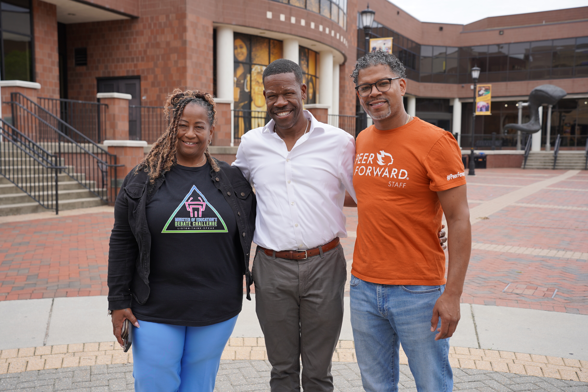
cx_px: 294
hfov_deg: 49.6
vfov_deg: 34.2
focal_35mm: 39
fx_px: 637
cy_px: 196
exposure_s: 1/320
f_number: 4.5
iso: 100
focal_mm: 39
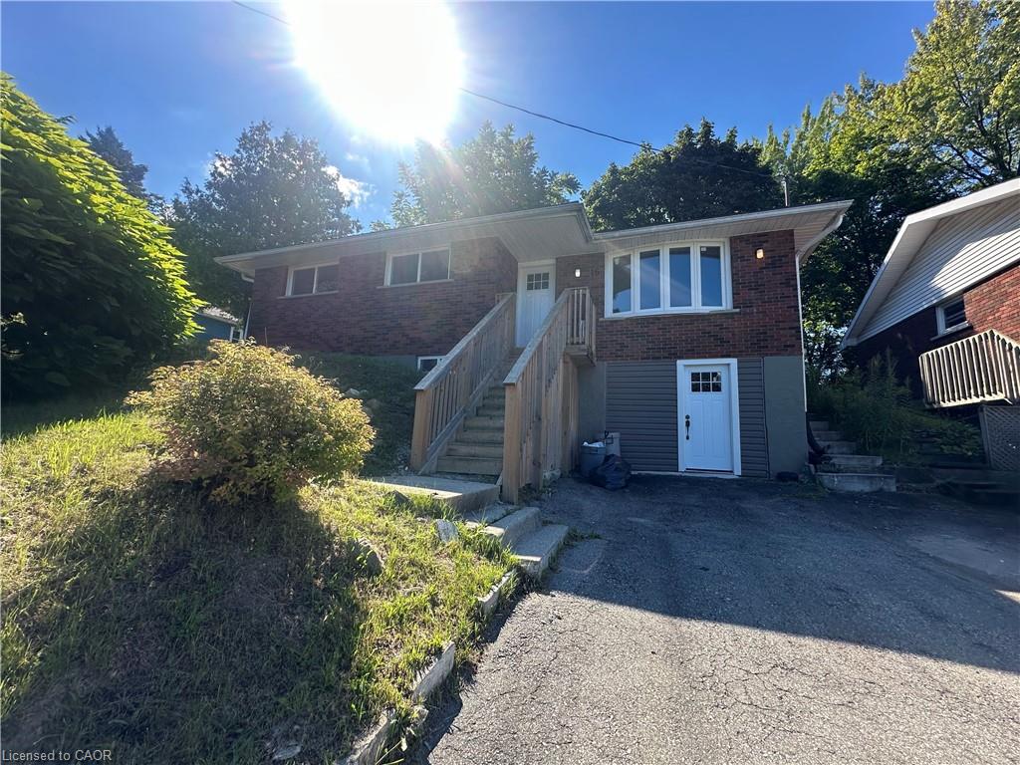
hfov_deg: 102.1
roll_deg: -1.9
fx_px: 413
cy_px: 382
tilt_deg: +5.6
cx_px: 510
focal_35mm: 14
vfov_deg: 85.7
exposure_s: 1/940
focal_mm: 2.22
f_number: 2.2
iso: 40
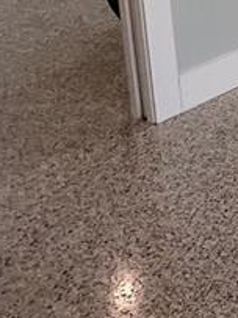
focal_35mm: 77
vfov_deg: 20.7
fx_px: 707
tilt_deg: -3.9
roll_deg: +3.0
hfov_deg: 12.0
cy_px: -188
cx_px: 672
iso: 64
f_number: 1.8
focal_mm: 1.57
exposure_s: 1/120
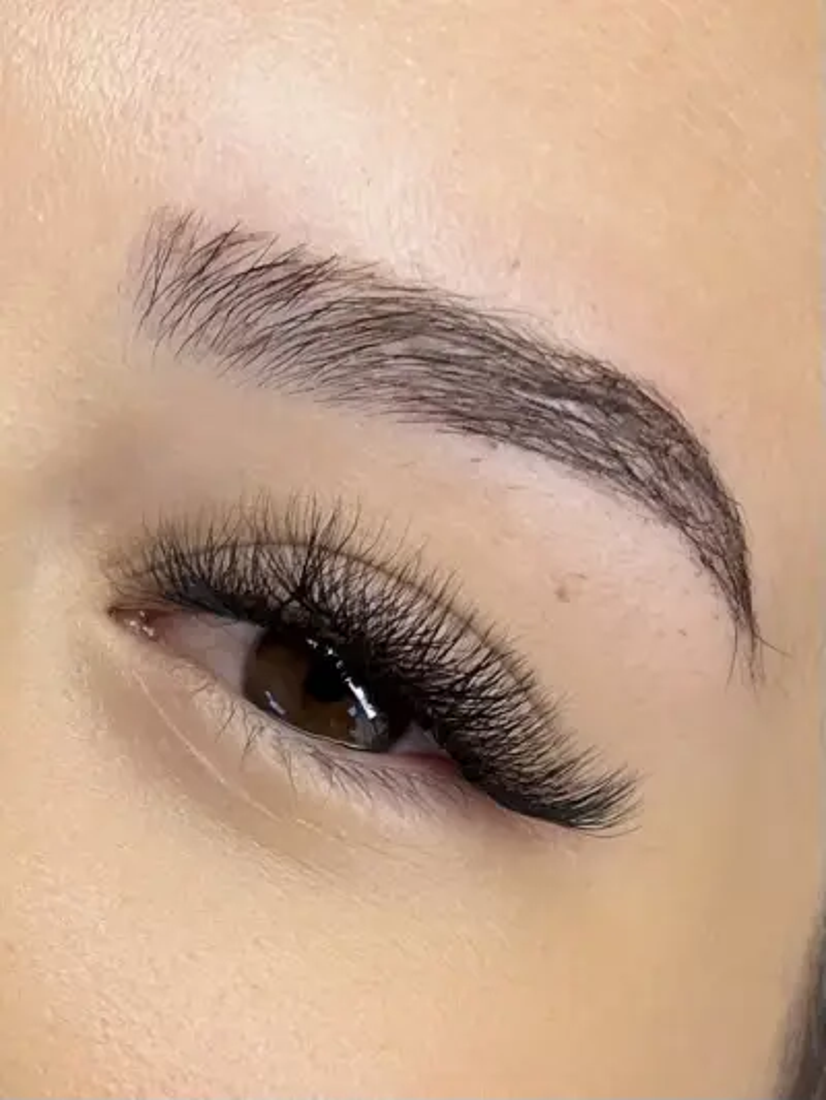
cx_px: 413
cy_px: 550
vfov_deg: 67.3
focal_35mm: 26
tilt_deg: -76.5
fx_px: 827
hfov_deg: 53.1
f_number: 1.5
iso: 40
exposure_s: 1/197
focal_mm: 5.7
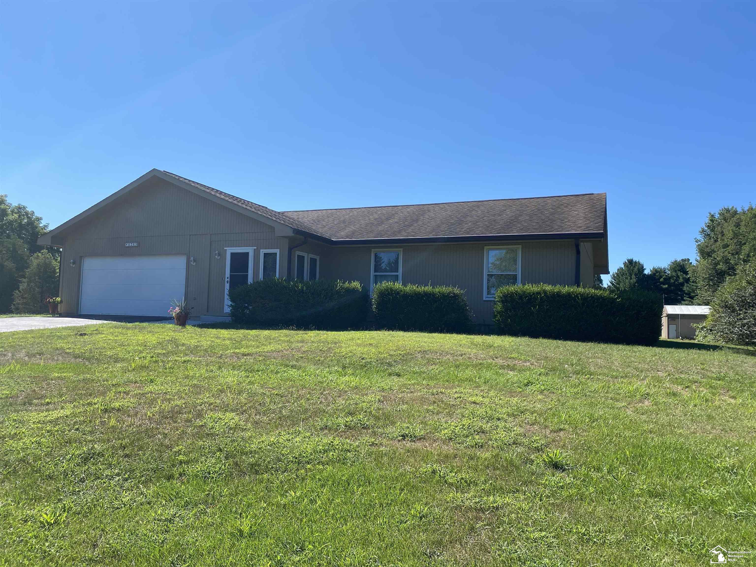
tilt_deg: +5.3
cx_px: 378
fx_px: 568
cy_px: 284
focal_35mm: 26
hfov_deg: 67.3
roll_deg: -2.8
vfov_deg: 53.1
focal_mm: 4.25
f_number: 1.8
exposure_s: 1/2688
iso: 32
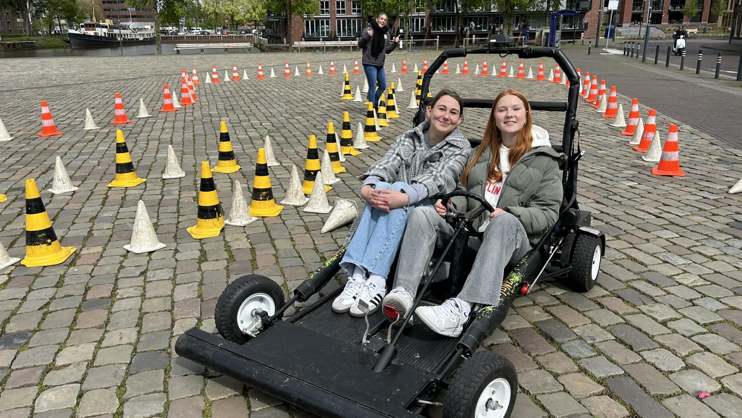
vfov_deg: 40.2
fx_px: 571
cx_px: 375
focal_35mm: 29
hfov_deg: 66.1
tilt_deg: -15.0
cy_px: 190
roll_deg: +1.6
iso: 50
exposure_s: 1/3571
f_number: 1.5
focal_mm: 5.7
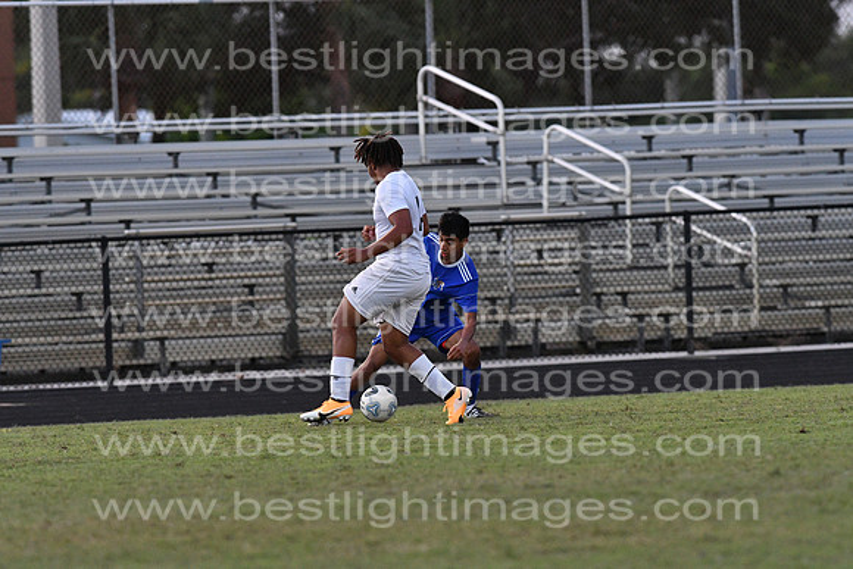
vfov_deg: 3.1
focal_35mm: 450
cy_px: 284
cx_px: 426
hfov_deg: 4.6
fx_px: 10664
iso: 4000
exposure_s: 1/1000
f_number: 4.5
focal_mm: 300
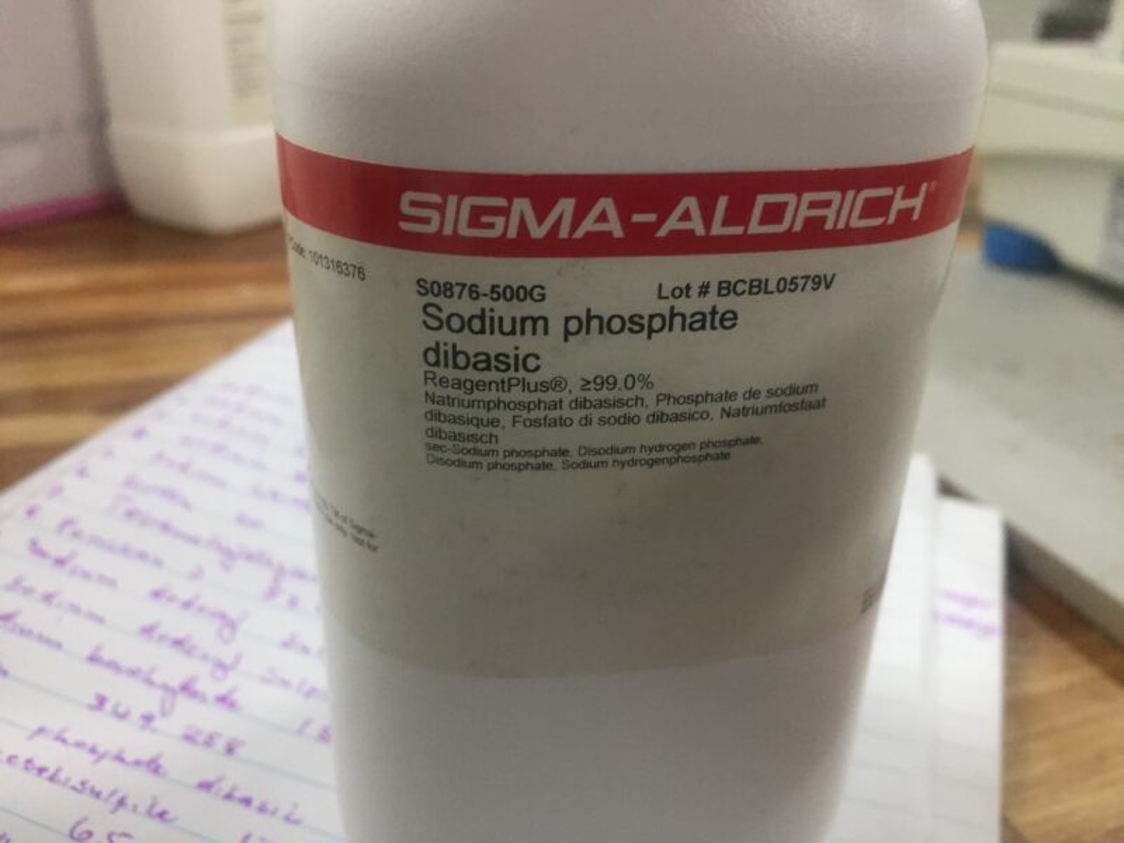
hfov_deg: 61.7
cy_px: 422
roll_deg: -1.4
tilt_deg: -25.4
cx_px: 562
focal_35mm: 29
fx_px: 942
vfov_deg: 48.2
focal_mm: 4.15
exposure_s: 1/33
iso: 160
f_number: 2.2
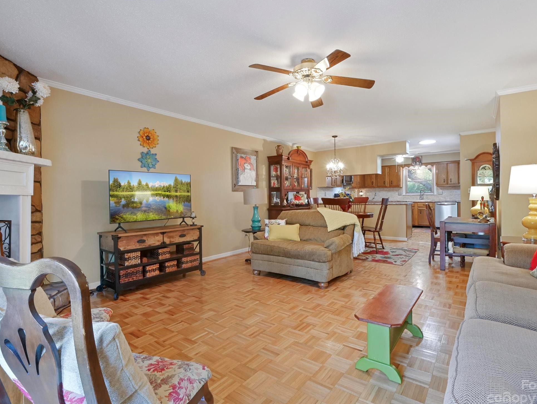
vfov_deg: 74.8
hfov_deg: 90.9
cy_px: 198
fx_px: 264
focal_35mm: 17
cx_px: 285
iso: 800
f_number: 9
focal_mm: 8
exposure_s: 1/2
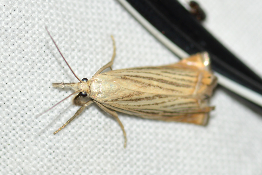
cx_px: 131
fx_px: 1092
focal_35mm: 150
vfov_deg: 9.1
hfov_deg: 13.7
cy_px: 88
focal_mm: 100
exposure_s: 1/200
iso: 100
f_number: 13
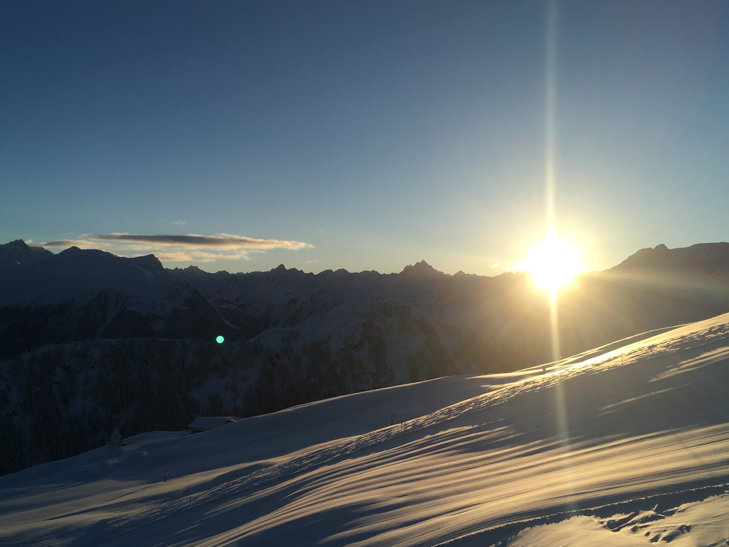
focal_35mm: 35
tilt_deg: +1.0
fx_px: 737
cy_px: 307
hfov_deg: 52.6
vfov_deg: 40.6
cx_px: 370
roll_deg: -2.6
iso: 25
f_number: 2.2
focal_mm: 4.15
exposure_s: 1/2849
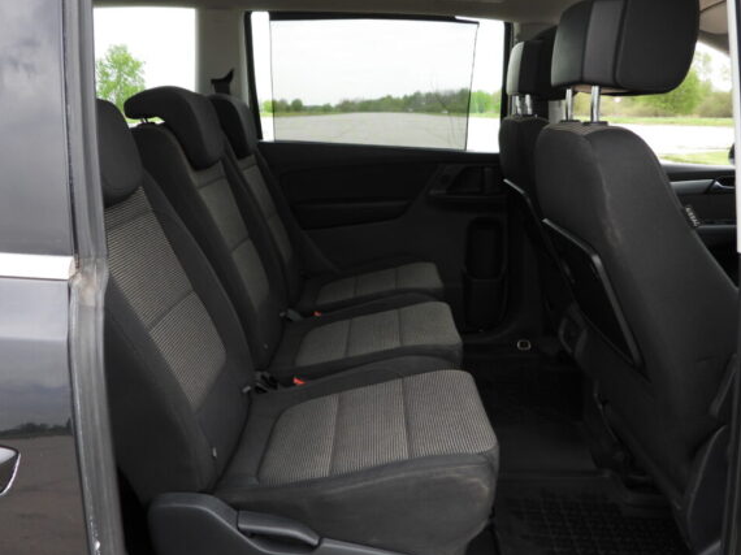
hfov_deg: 60.0
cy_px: 273
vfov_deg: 46.8
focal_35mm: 30
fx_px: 642
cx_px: 378
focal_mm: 4.3
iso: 100
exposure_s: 1/125
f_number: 2.8
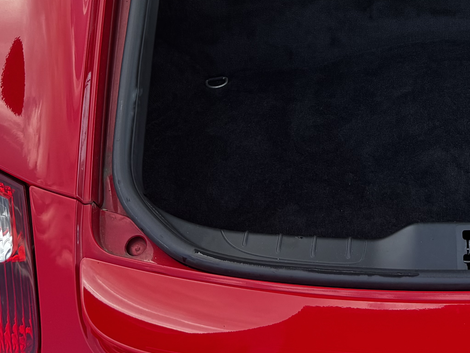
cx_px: 428
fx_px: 910
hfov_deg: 27.8
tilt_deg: -33.7
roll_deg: +0.7
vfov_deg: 19.9
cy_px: -124
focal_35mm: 67
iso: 80
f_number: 1.78
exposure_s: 1/383
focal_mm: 6.76
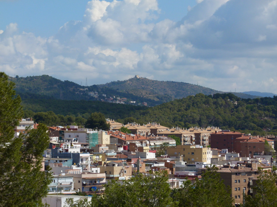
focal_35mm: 136
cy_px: 104
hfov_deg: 14.5
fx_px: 1088
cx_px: 138
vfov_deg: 10.9
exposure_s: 1/1000
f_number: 4
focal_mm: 24.5
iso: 100
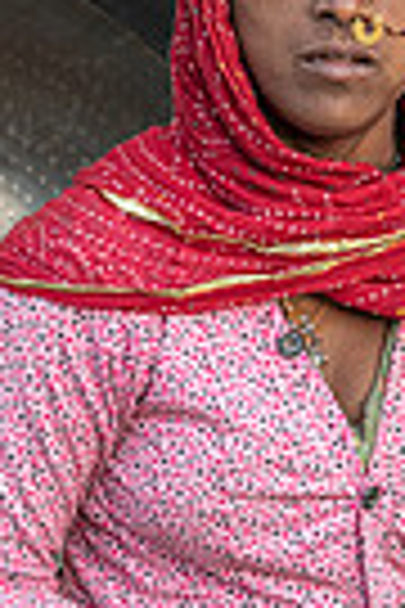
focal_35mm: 260
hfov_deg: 5.3
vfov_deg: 7.9
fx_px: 4387
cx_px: 351
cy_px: 712
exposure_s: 1/80
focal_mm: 78
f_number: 11
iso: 720
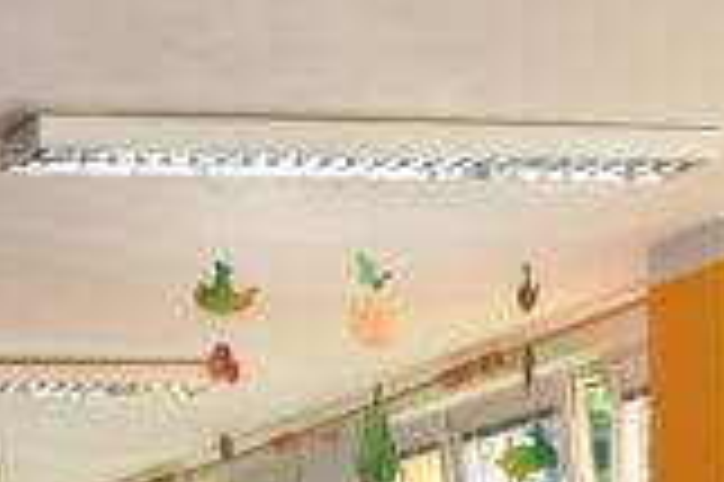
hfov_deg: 14.3
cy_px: 1041
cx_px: -522
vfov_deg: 9.7
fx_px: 2592
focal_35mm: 129
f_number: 5.6
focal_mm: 18
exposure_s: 1/125
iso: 320
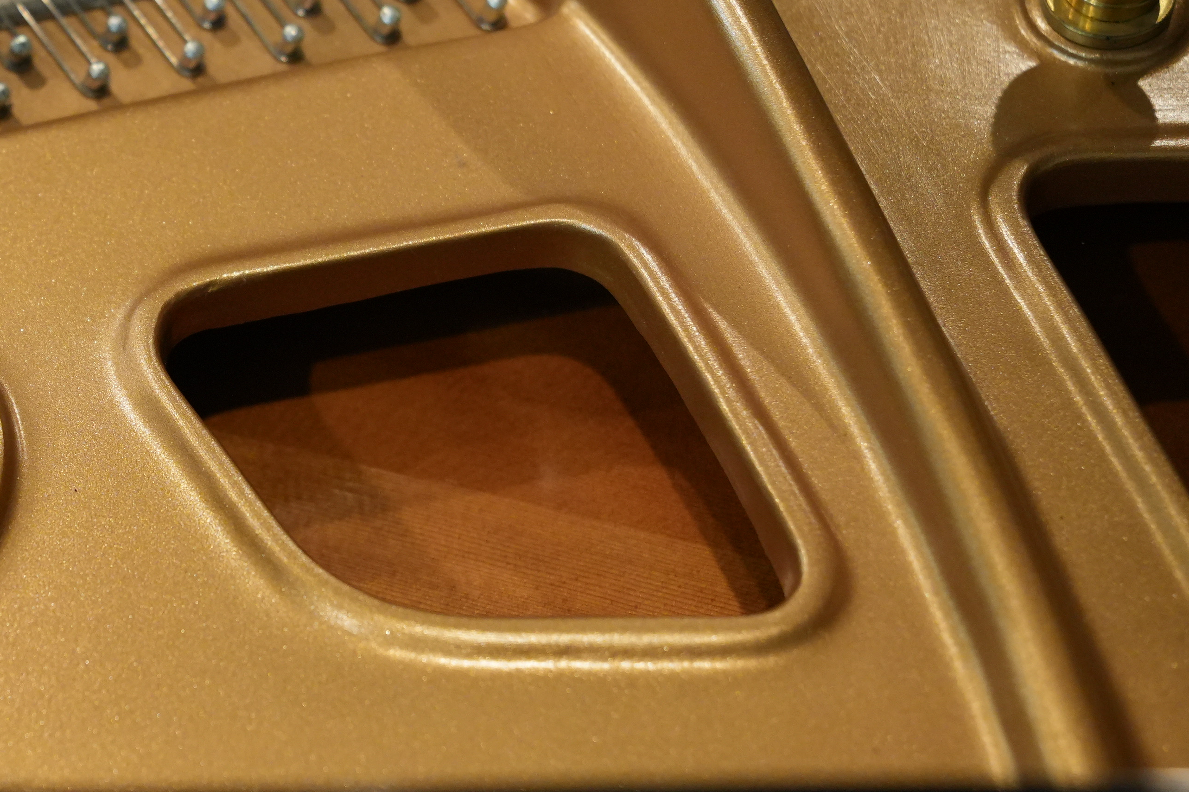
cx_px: 184
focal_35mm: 95
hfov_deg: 21.2
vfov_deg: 14.4
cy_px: 362
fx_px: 3132
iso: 1600
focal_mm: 37
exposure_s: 1/160
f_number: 2.8
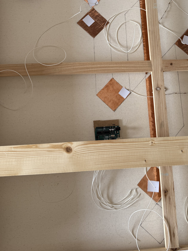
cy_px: 67
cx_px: 117
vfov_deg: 44.5
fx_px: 297
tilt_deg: -75.4
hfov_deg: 35.0
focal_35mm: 41
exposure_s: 1/121
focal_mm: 6.76
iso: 100
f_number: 1.78
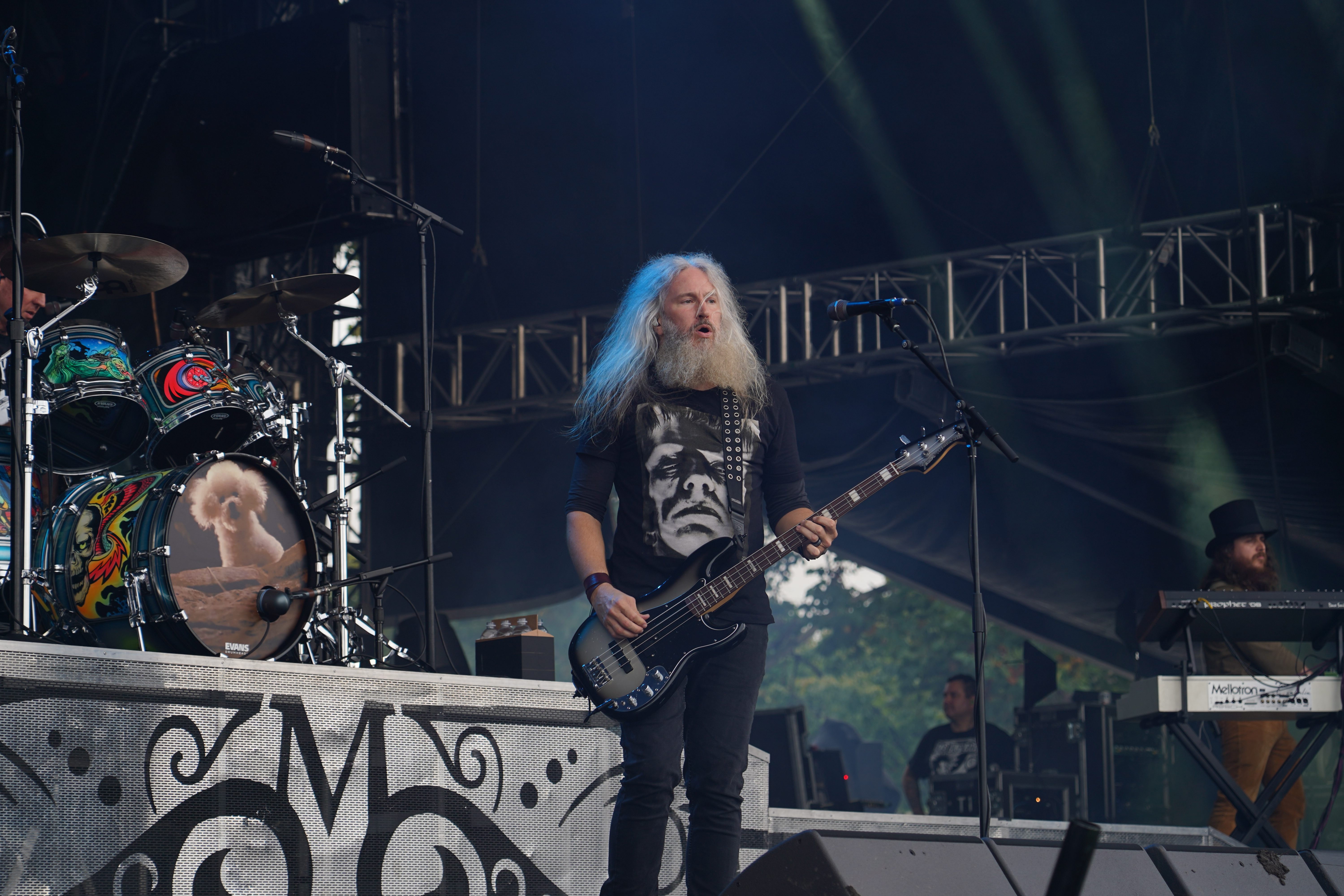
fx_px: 3920
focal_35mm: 105
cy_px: 448
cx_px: 672
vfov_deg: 13.0
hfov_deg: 19.5
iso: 100
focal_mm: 105
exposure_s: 1/200
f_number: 5
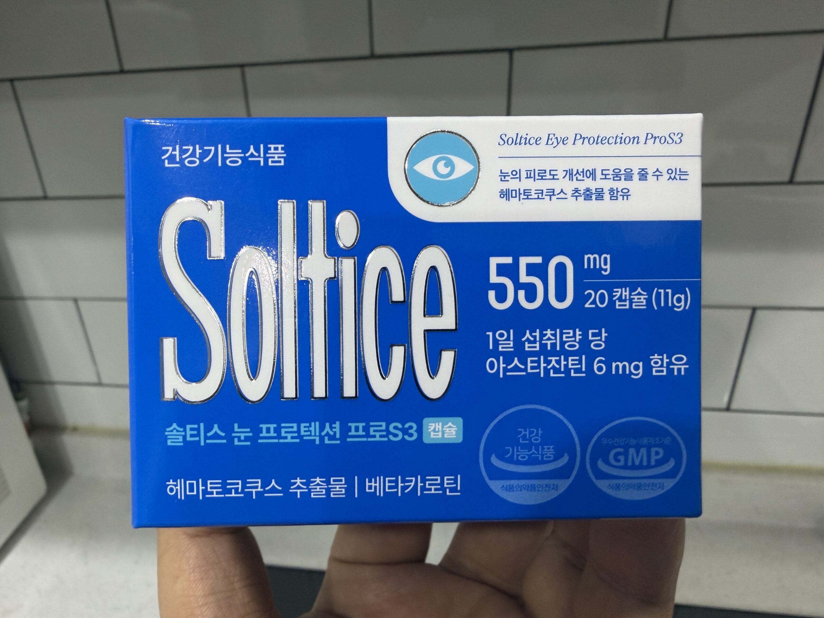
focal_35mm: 24
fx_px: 571
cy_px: 309
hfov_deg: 71.6
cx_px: 412
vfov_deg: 56.8
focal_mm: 2.22
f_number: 2.2
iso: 160
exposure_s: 1/60
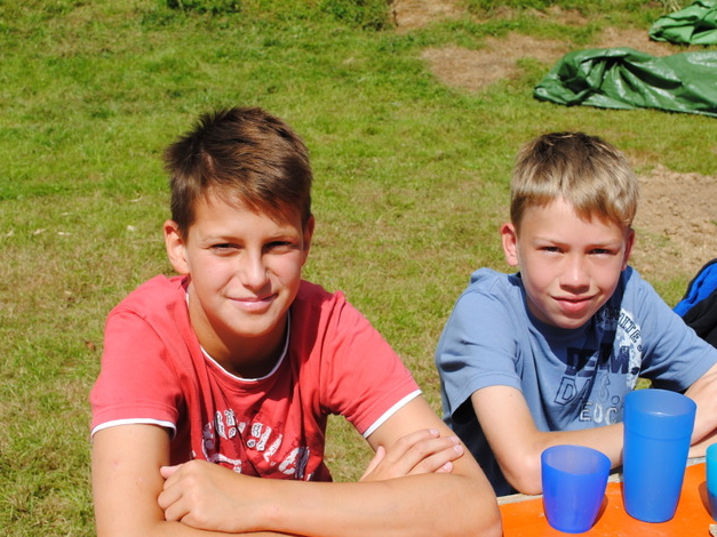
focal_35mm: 59
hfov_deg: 32.7
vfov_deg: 24.8
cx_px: 373
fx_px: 1222
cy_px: 245
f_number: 9
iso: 100
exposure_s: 1/320
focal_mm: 32
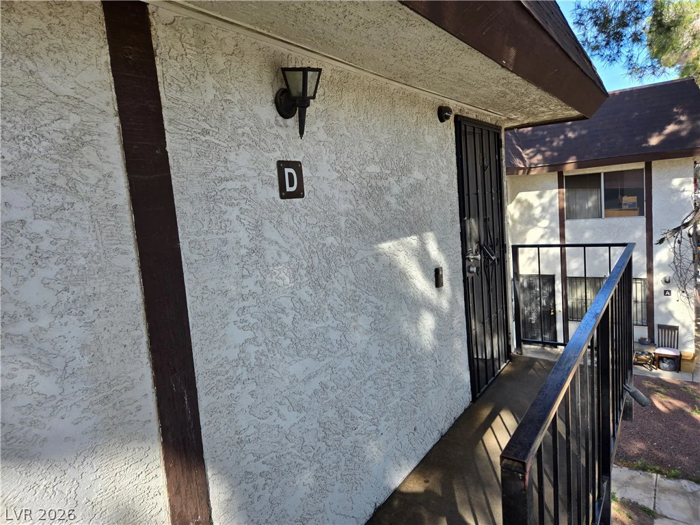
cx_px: 350
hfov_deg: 73.9
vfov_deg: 58.9
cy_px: 262
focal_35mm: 23
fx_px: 465
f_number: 1.8
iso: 25
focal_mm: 5.4
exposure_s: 1/370
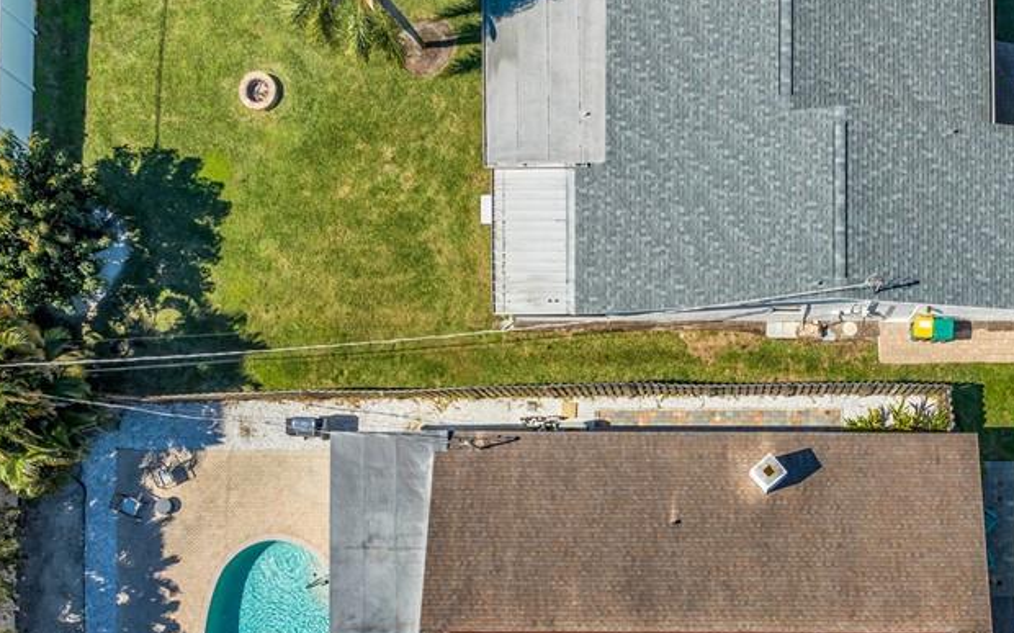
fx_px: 1160
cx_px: 736
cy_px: 590
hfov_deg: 45.9
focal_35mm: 42
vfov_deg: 29.1
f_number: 4
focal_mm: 12.29
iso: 100
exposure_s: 1/60
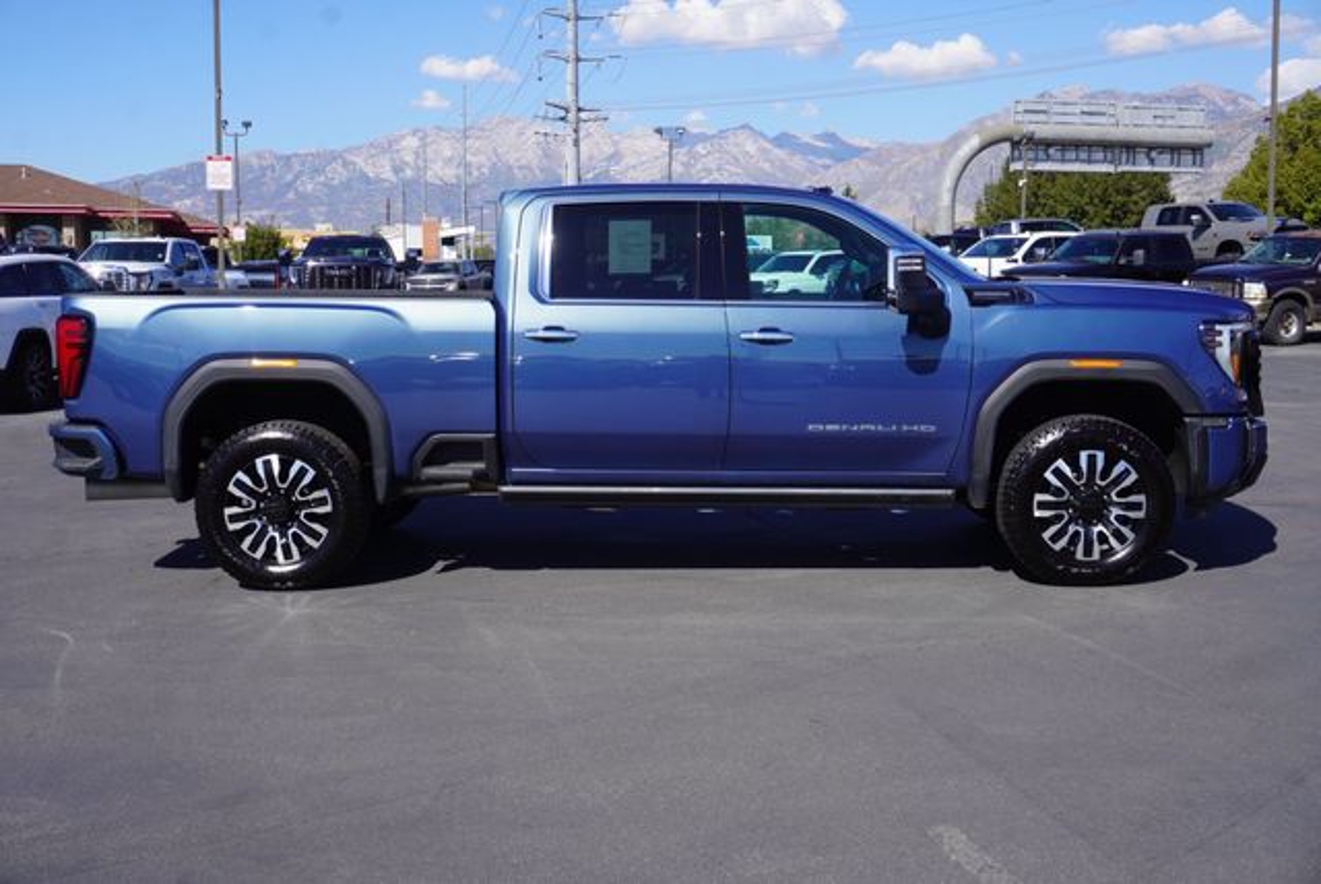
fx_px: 1543
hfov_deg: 46.4
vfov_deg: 32.0
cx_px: 660
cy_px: 442
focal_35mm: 42
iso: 100
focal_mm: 28
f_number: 11
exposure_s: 1/125
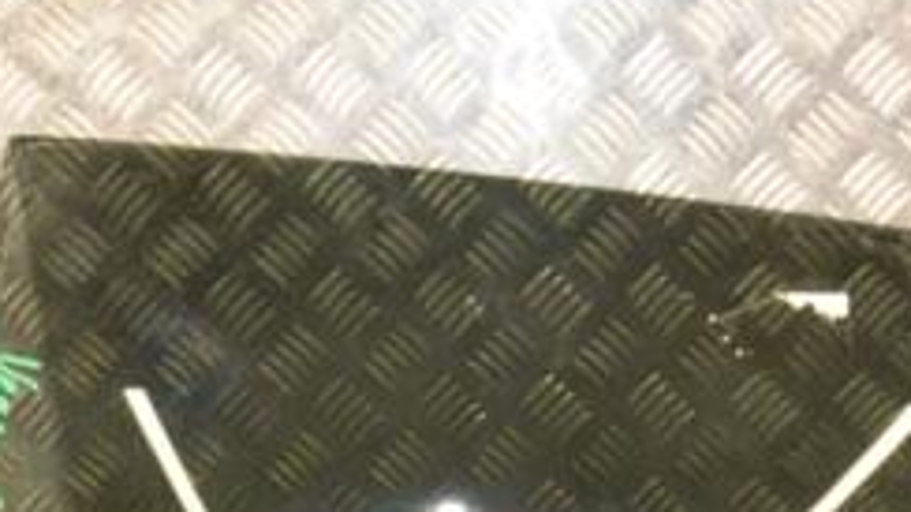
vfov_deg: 14.3
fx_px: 1963
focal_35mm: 81
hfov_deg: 26.1
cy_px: 635
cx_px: 500
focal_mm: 21
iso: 800
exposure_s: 1/125
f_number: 5
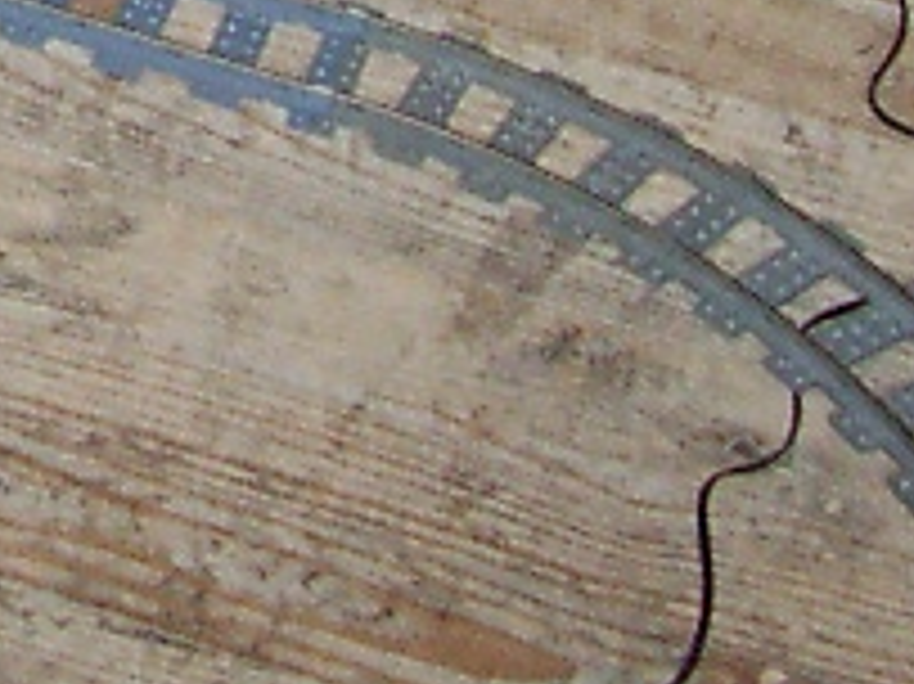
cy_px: -1066
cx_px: -914
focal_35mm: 219
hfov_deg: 8.6
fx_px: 5779
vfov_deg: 6.4
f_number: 2.8
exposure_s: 1/60
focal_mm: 5.6
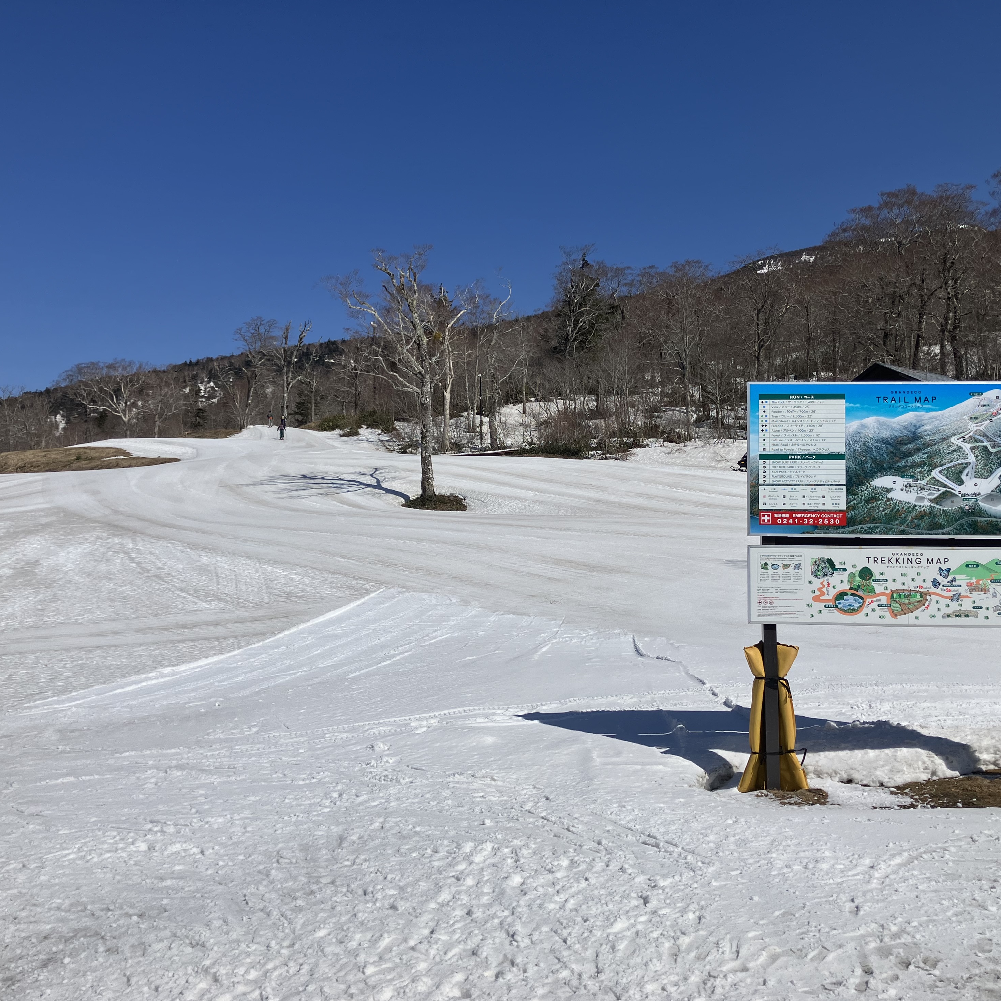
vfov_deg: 48.4
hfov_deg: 48.4
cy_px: 511
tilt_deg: +7.1
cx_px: 532
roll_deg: -0.3
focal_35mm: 34
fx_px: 1112
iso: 32
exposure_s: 1/6944
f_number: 1.8
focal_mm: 3.99
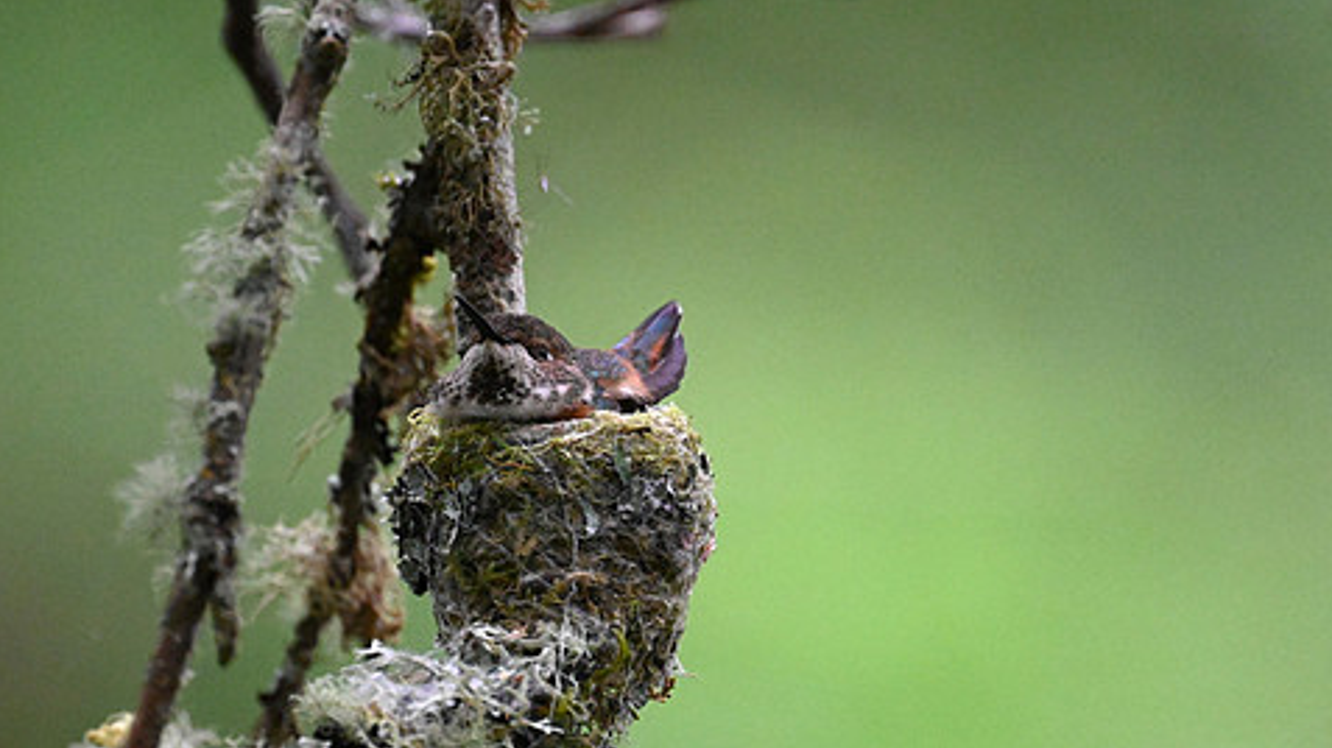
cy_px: 241
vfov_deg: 1.2
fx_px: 36016
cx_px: 734
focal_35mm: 1020
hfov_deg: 2.1
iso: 6400
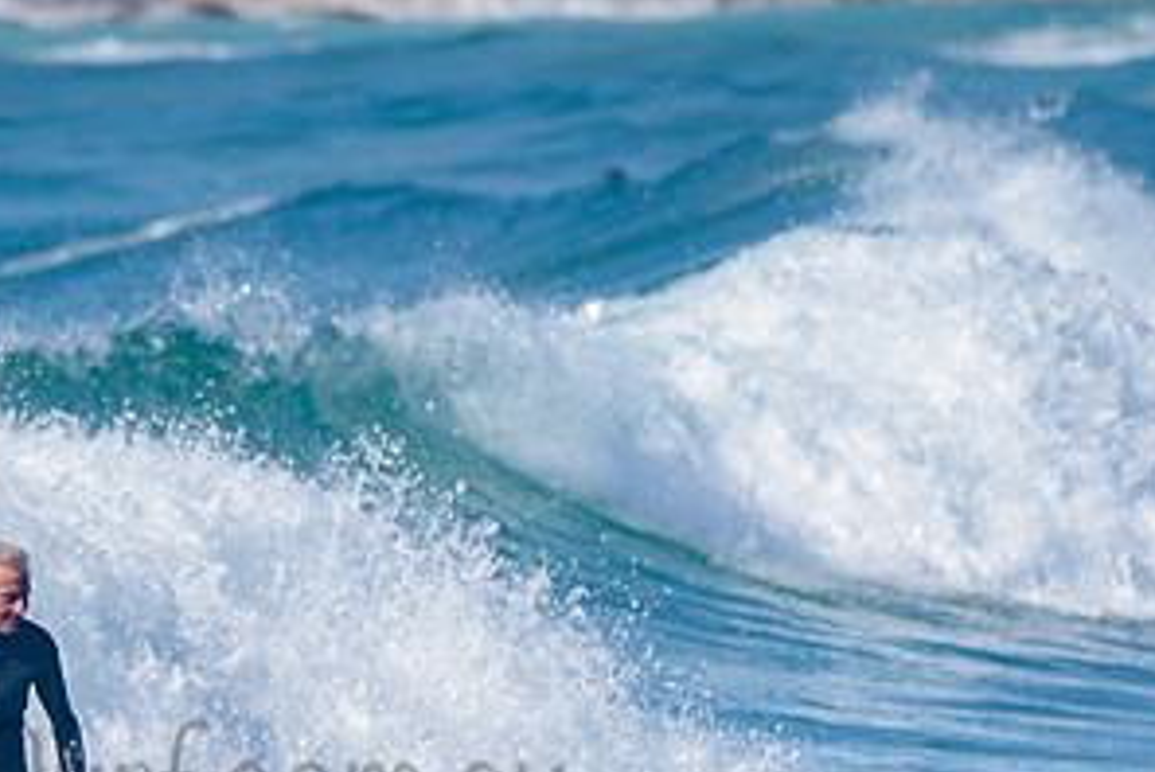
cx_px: -103
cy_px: 806
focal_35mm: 1200
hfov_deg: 1.7
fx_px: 38537
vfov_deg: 1.1
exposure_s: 1/2000
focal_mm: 500
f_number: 5.6
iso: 160
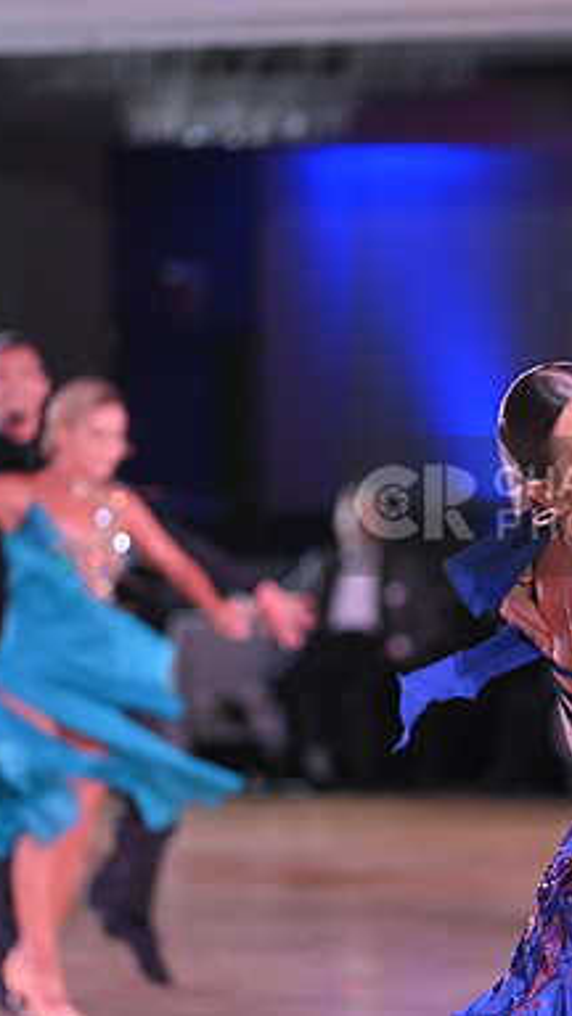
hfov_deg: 4.6
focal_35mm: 261
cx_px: 622
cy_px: 507
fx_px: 7038
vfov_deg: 8.3
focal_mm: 165
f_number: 4.5
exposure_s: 1/200
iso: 1600
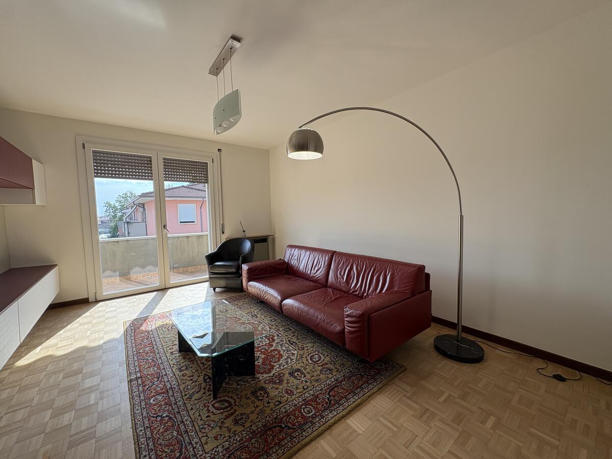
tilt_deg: -2.6
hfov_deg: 102.1
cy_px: 230
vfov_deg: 85.7
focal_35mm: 14
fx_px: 248
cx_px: 306
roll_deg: +1.1
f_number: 2.2
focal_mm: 2.22
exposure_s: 1/214
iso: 64
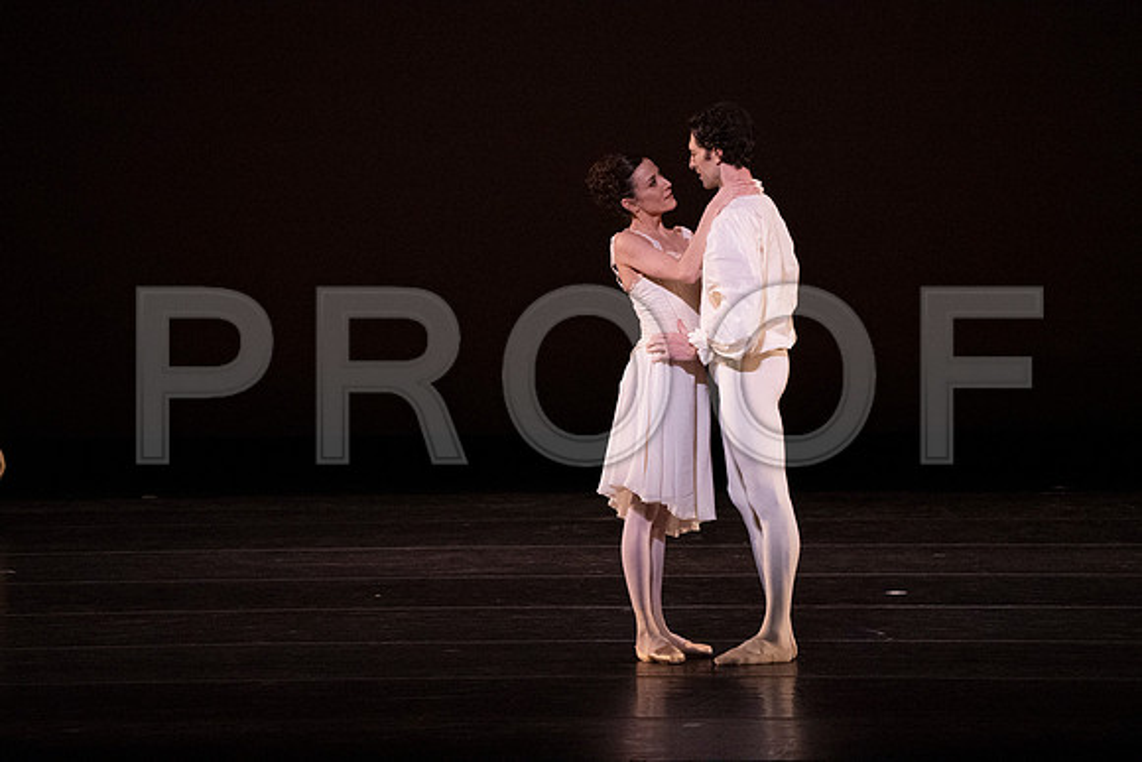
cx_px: 571
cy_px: 381
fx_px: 11168
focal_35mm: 352
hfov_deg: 5.9
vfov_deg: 3.9
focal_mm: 352
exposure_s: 1/400
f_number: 7.1
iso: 20000
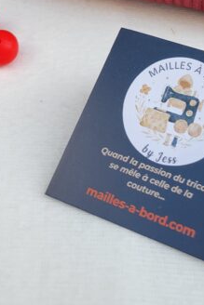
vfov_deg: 27.2
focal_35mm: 66
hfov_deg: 20.4
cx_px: 169
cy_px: -52
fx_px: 560
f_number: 1.8
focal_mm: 5.4
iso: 40
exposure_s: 1/156
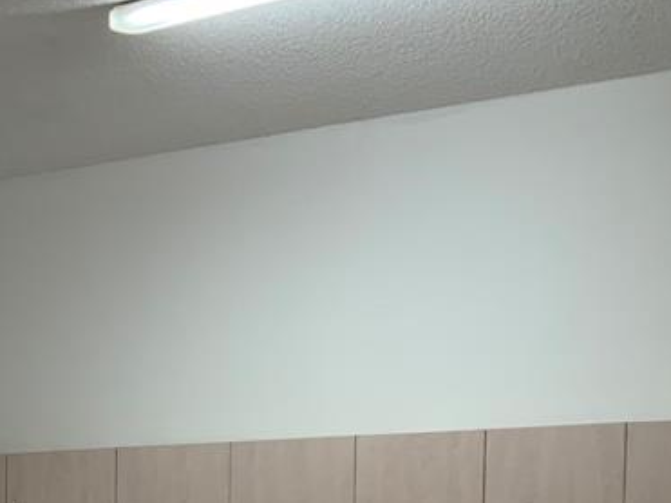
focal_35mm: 80
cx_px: -233
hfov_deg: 21.7
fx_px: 1550
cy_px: 659
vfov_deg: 17.3
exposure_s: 1/60
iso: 40
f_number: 1.8
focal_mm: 3
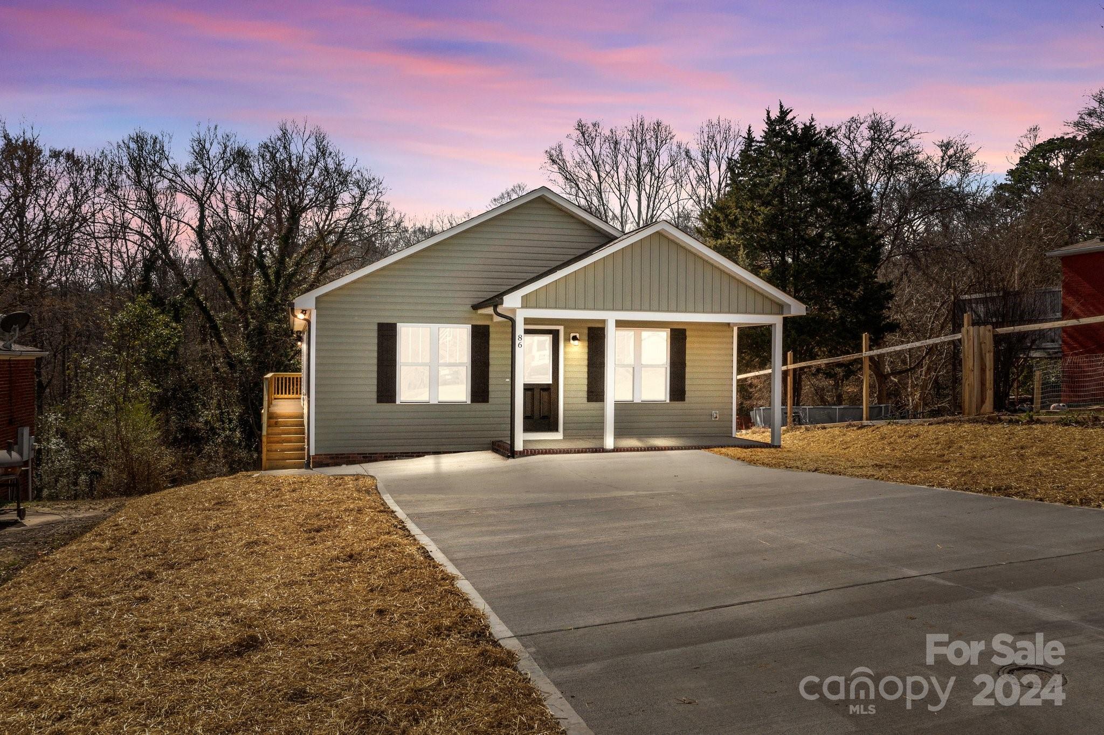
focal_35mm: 28
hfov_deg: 65.5
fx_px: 858
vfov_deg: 46.4
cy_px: 368
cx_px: 552
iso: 100
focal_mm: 10.26
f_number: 6.3
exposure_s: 1/800
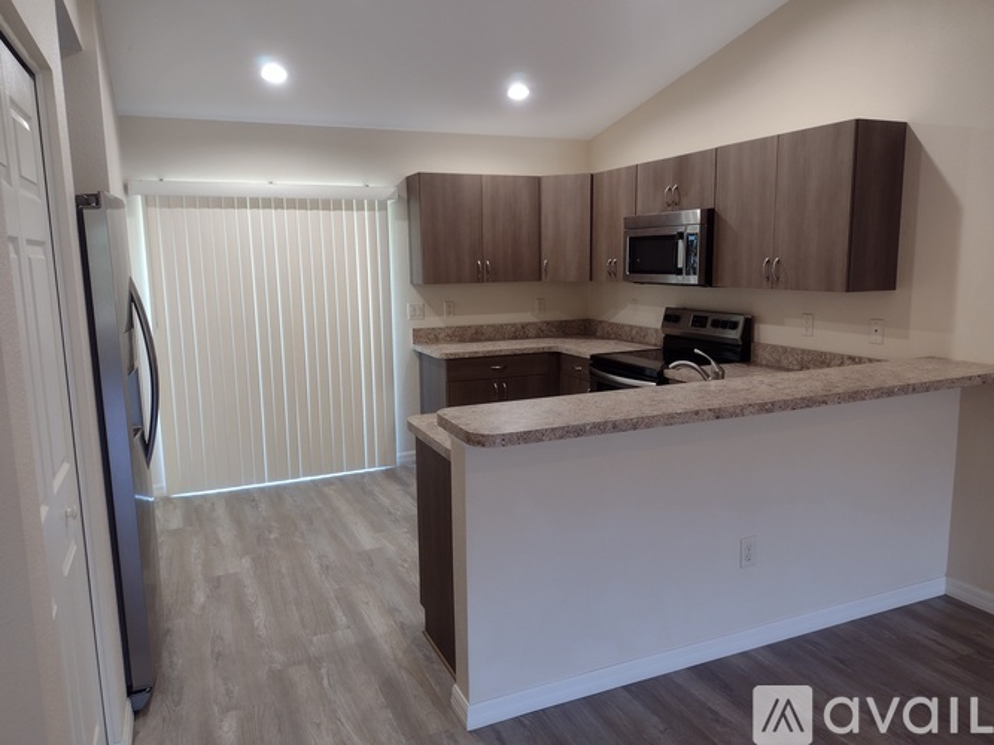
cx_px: 497
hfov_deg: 65.3
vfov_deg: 51.3
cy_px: 372
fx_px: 775
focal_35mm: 27
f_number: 1.7
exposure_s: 1/40
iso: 148
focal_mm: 4.71
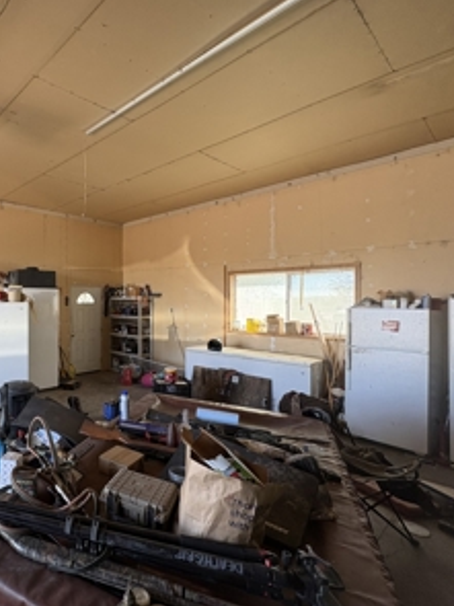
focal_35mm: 19
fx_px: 332
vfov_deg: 84.7
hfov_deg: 60.6
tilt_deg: +0.9
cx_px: 66
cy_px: 300
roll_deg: -0.5
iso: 160
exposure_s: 1/99
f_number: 2.2
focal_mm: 2.22
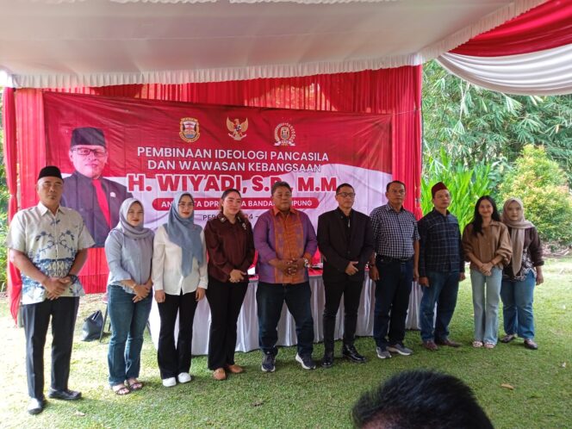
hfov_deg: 63.4
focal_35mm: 28
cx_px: 286
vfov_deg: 49.7
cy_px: 214
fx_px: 463
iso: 119
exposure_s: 1/33.3
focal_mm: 3.43
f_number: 2.2
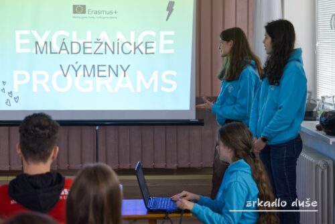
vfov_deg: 16.9
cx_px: 168
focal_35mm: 81
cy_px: 112
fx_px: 754
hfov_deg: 25.0
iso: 1000
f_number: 2.8
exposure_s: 1/160
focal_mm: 54.1
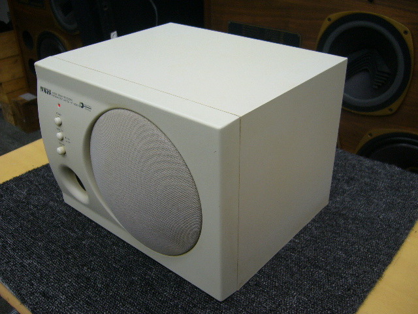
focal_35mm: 35
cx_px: 209
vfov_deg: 40.7
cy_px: 157
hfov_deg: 52.6
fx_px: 423
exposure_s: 1/25
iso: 100
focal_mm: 5.8
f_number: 2.8
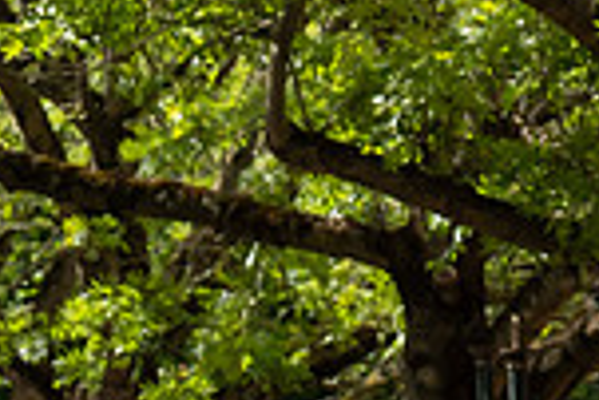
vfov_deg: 2.8
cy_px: 546
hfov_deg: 4.1
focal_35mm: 493
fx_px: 8211
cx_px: -415
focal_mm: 70
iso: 400
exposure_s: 1/1000
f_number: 5.6
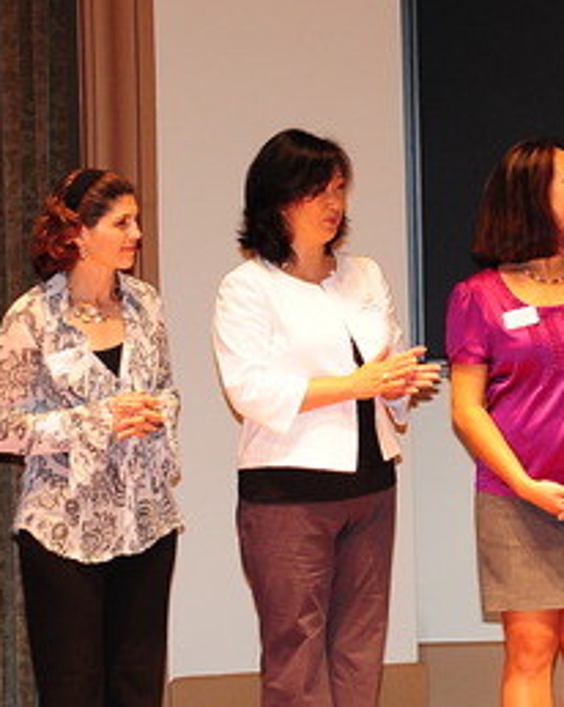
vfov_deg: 10.1
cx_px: 600
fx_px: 4011
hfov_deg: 8.0
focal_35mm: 192
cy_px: 238
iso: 500
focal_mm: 40
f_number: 2.8
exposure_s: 1/100
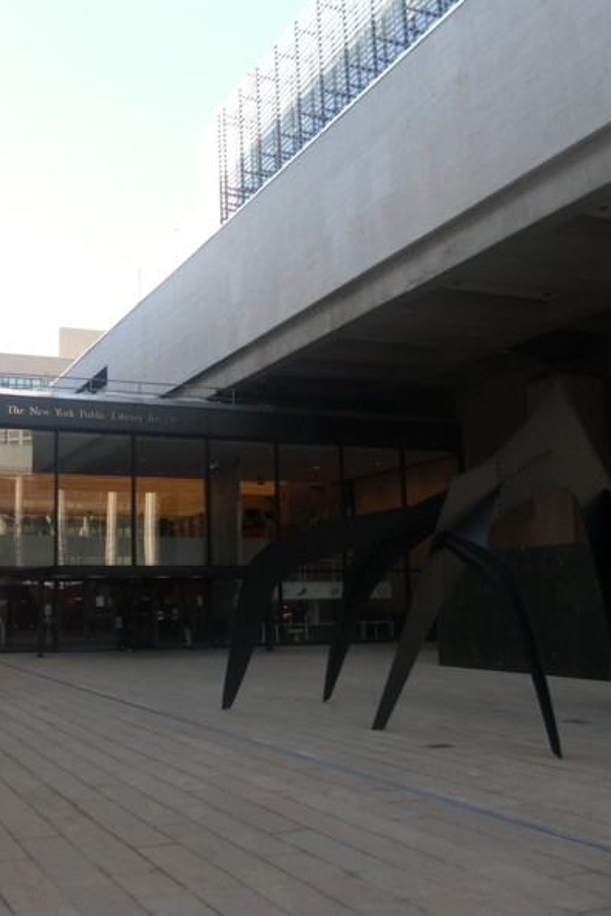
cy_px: 460
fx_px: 967
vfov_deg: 50.7
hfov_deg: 34.4
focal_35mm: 38
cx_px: 158
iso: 100
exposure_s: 1/200
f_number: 3.2
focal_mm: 4.9
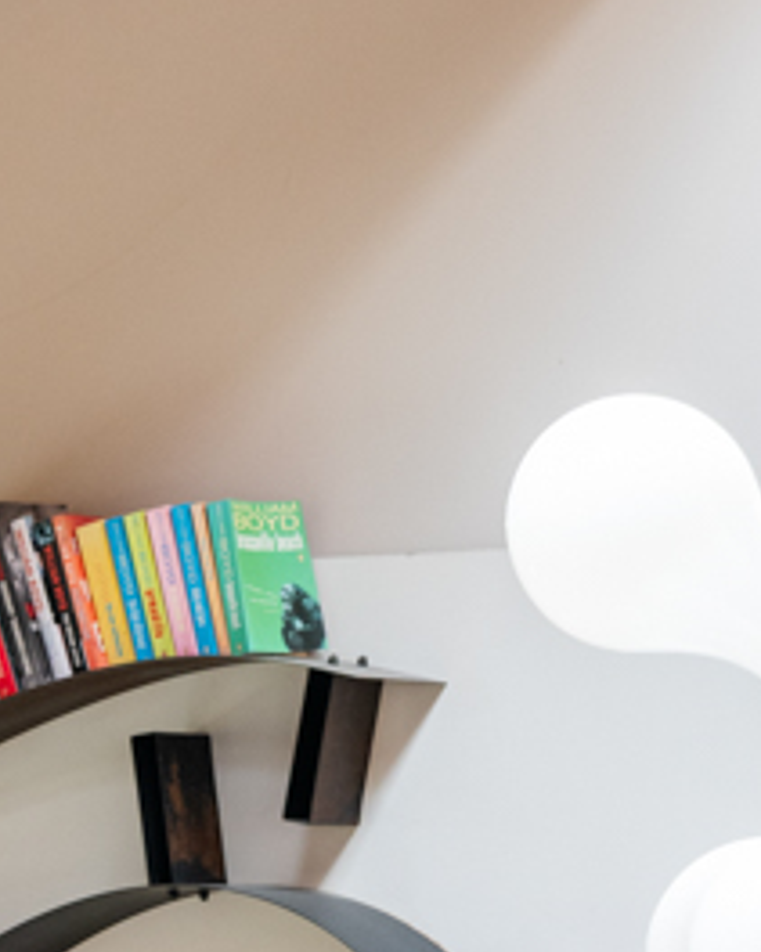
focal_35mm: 237
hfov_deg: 6.5
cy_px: 995
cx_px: 182
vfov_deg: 8.1
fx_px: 6676
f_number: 8
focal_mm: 52
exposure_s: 1/10
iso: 400
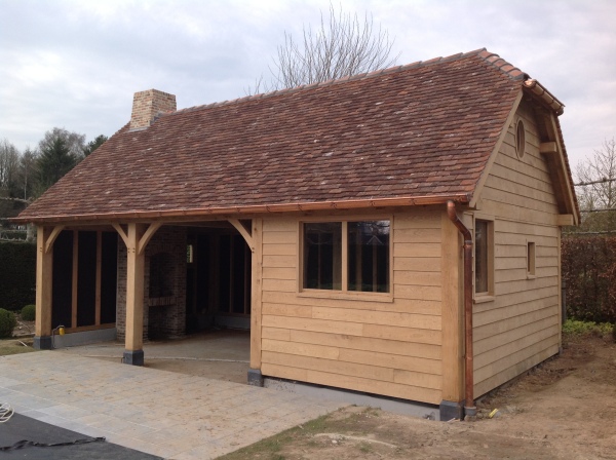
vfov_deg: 40.6
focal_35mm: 35
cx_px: 308
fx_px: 622
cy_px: 230
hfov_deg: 52.7
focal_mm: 4.28
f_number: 2.4
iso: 50
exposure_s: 1/1008
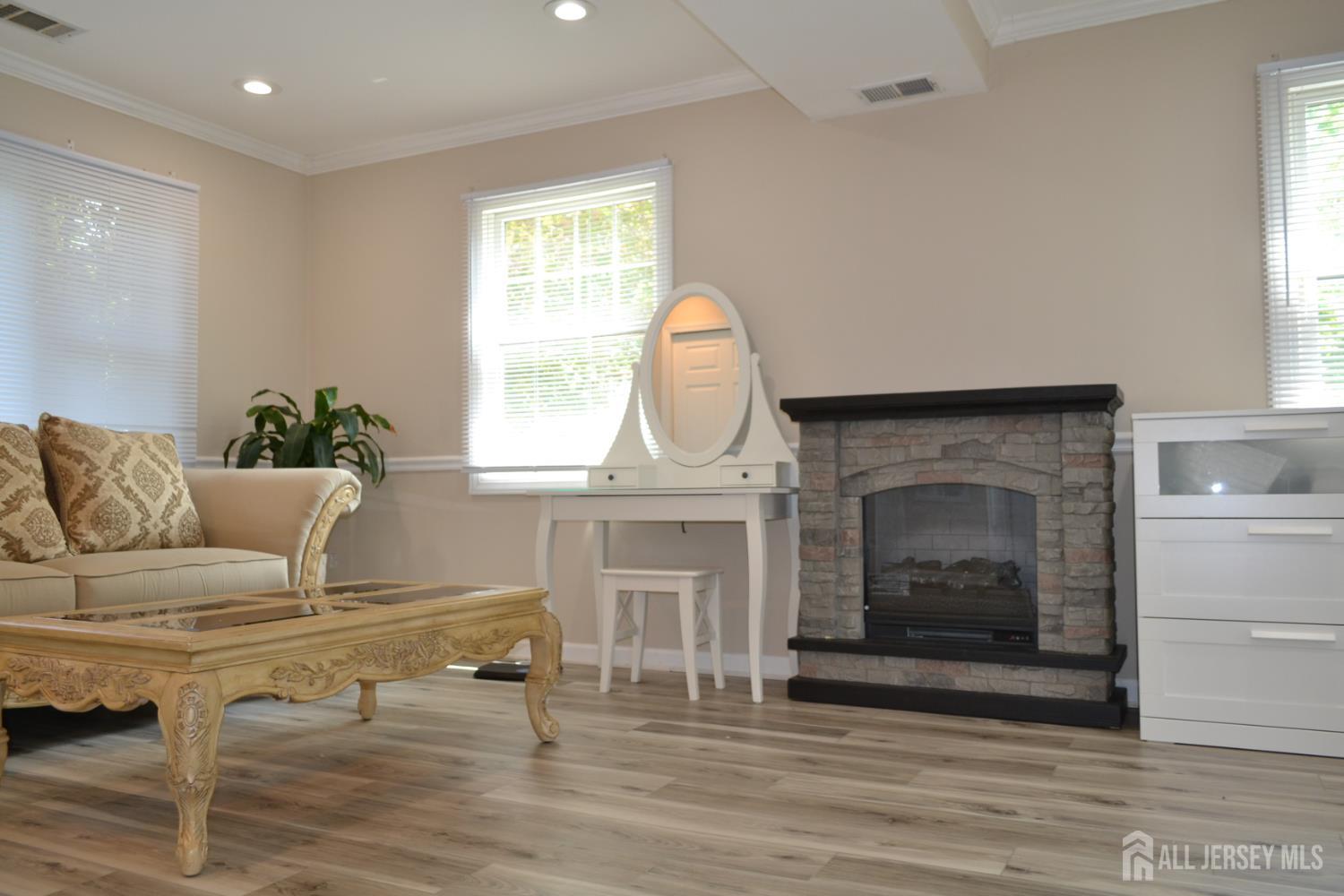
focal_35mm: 27
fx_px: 1008
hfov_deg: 67.4
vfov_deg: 47.9
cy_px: 448
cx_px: 672
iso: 400
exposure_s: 1/80
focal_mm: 18
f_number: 4
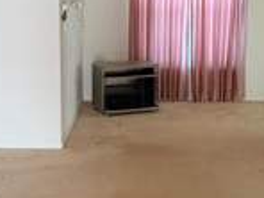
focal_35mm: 78
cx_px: 116
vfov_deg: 18.9
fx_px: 595
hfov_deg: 25.0
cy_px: 82
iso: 400
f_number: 1.78
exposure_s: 1/60
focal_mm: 6.76
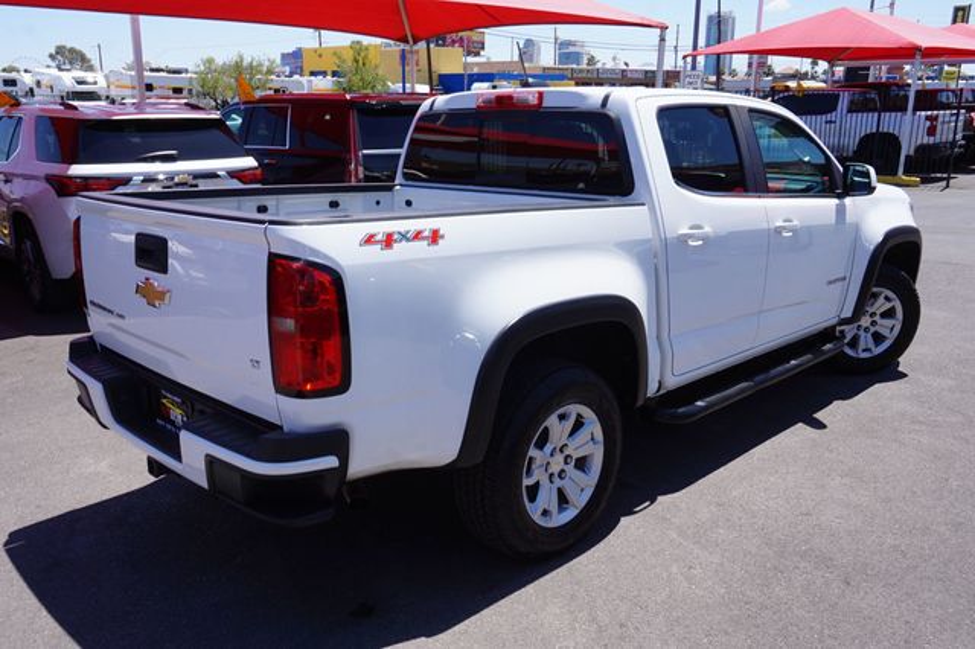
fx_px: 812
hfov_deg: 62.0
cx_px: 488
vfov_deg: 43.6
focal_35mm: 30
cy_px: 324
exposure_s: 1/80
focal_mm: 20
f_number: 13
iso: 100
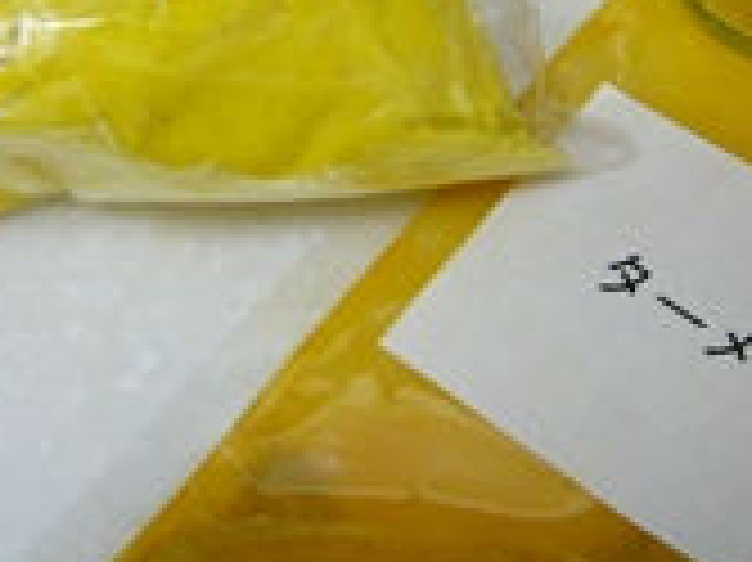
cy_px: 54
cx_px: 462
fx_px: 1867
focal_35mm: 86
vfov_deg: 16.9
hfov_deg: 22.7
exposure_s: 1/15
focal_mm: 5.8
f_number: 2.8
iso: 100
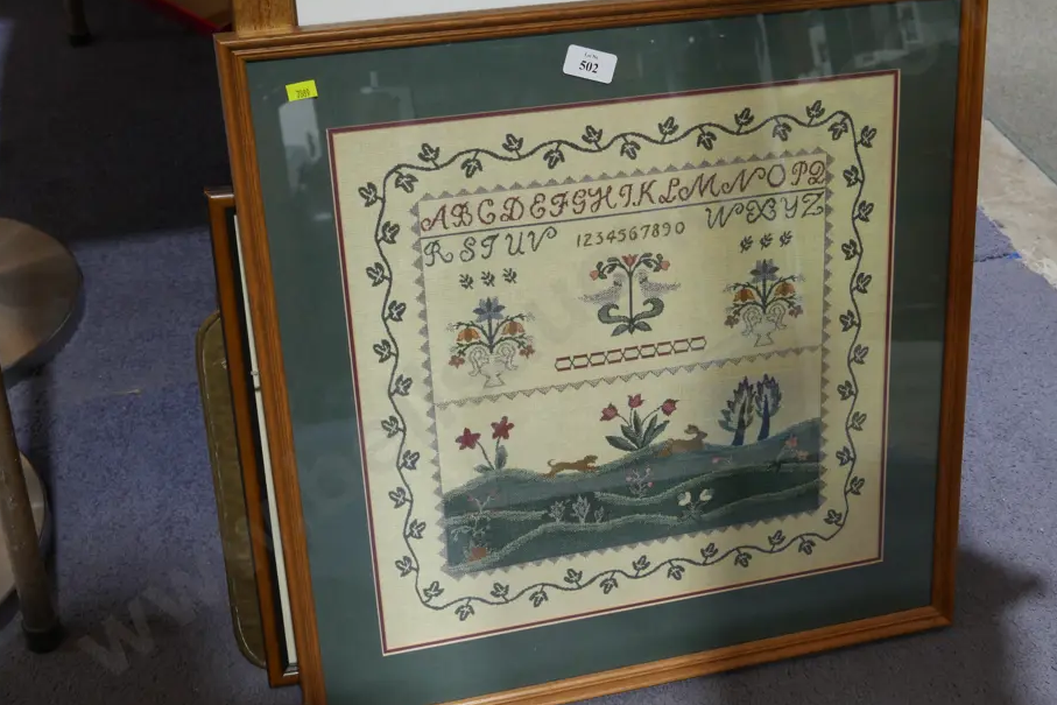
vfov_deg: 28.6
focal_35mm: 47
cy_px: 306
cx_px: 565
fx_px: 1380
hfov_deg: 41.9
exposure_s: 1/60
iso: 400
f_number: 4.5
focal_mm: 20
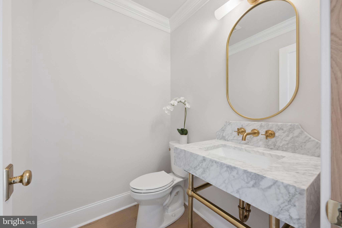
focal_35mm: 14
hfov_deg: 104.3
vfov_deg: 81.2
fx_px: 133
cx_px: 171
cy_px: 114
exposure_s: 1/13
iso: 400
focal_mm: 14
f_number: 8
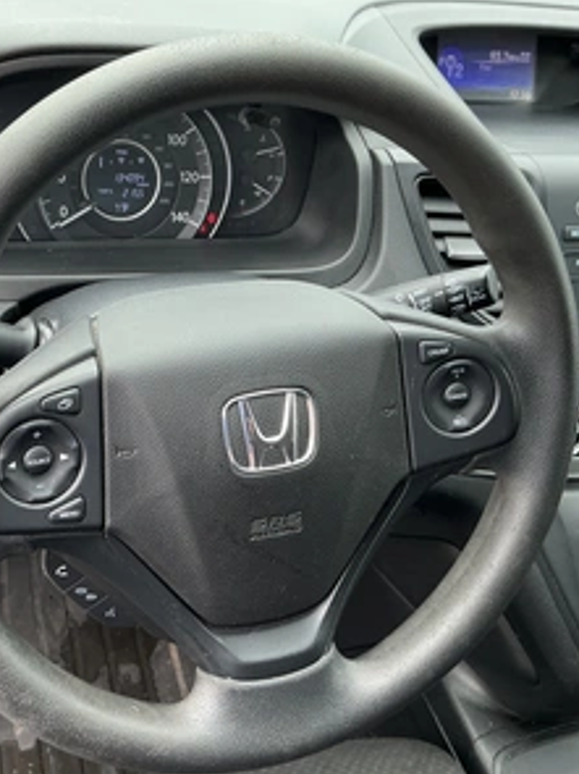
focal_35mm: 38
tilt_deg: -40.5
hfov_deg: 37.3
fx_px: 848
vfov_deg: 49.0
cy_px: 391
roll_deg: -10.1
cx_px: 196
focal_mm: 3
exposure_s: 1/122
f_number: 1.8
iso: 50
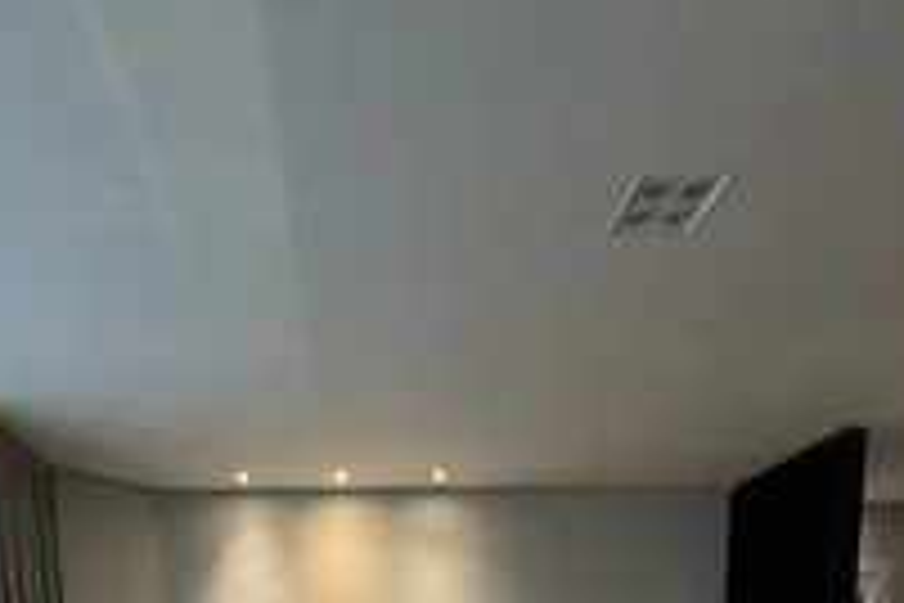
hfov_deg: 64.3
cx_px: 324
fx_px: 703
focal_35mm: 28
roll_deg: -0.1
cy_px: 756
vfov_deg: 34.8
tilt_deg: -4.9
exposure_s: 1/60
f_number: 2.2
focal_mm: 2.22
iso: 320
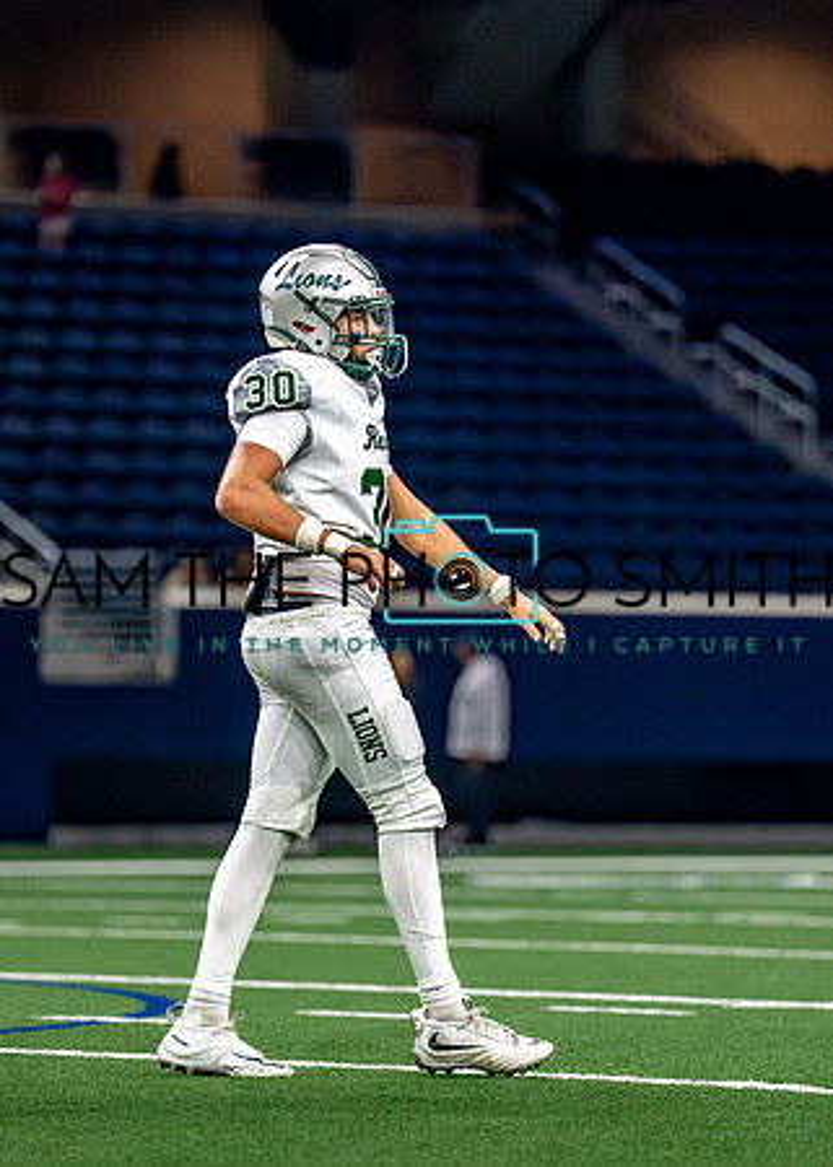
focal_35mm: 268
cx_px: 357
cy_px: 593
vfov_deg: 7.5
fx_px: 8879
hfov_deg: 5.4
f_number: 2.8
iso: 5000
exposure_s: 1/2000
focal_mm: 178
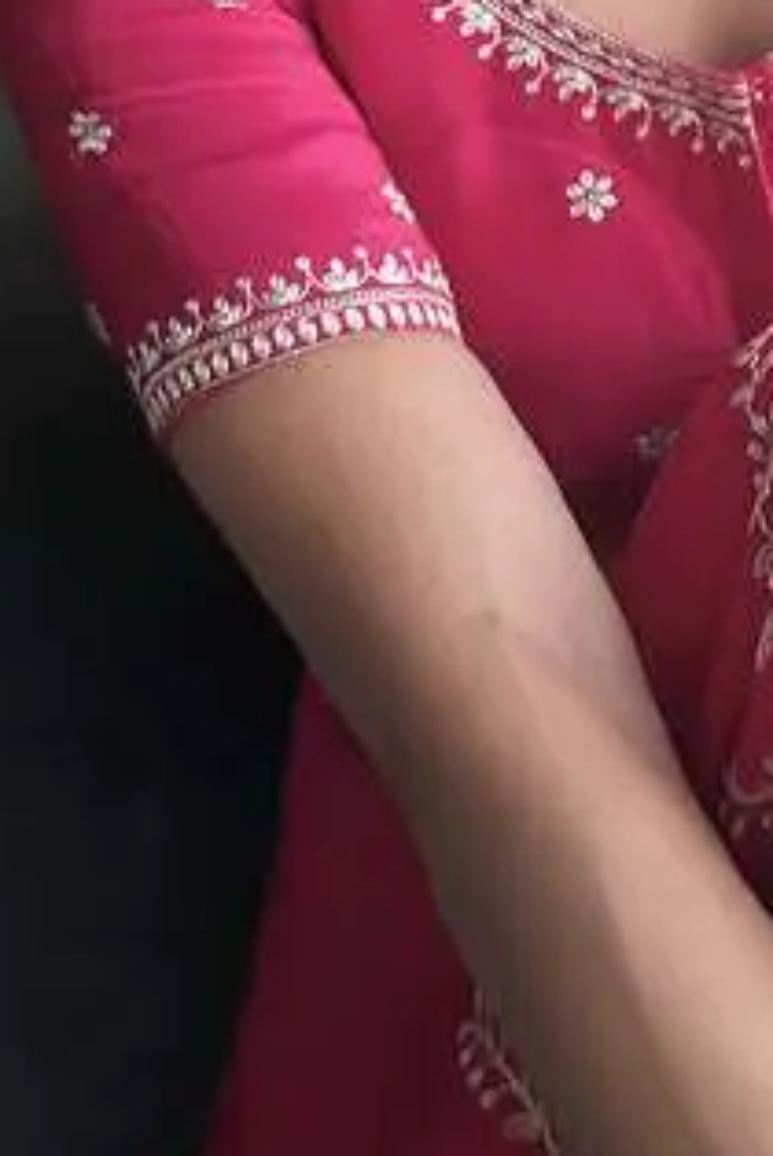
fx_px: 4081
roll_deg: +1.2
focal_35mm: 127
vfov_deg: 15.5
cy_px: -217
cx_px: 788
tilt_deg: -10.5
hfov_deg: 10.7
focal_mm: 6.86
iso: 640
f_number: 1.78
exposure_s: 1/33
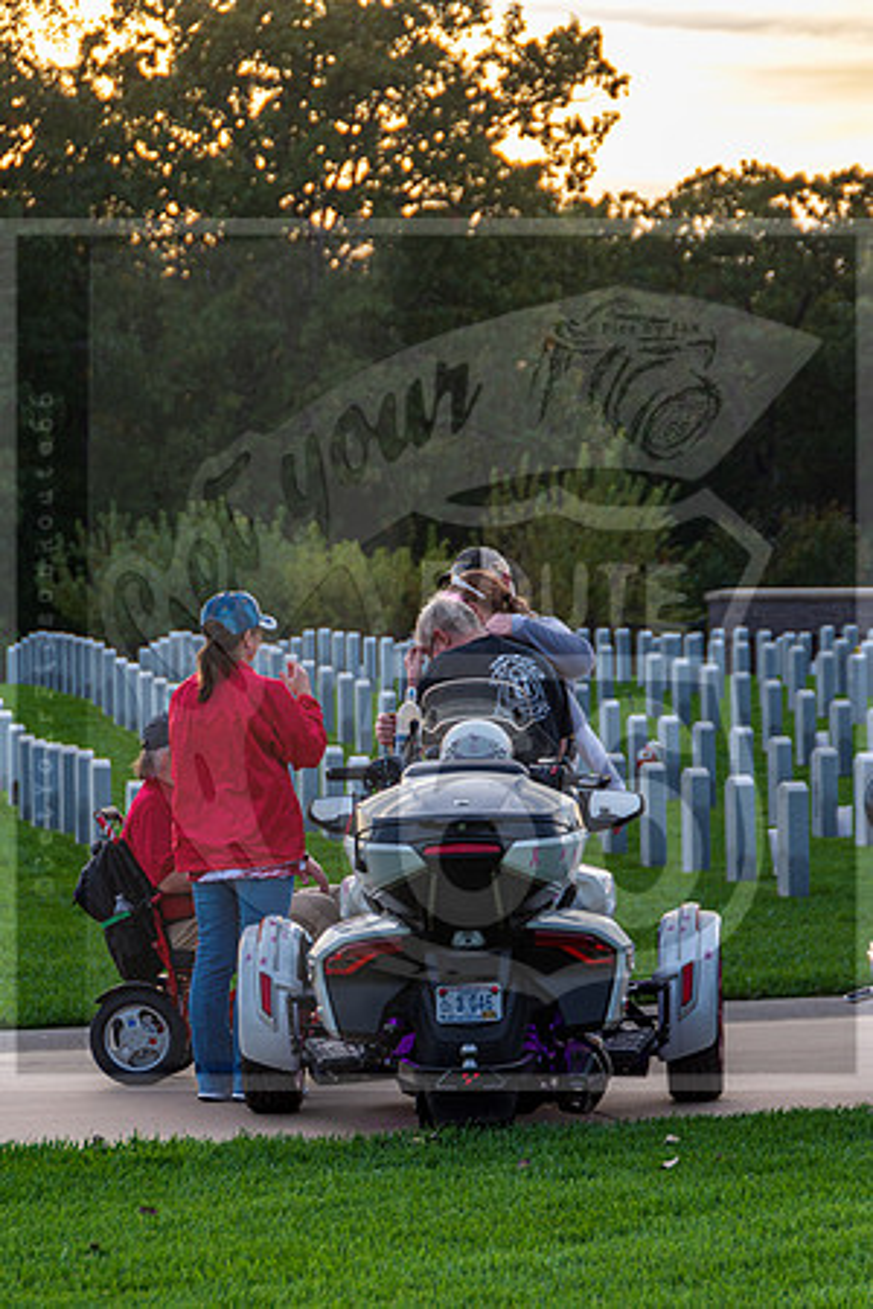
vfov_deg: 13.0
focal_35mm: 158
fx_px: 5729
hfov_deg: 8.7
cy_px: 654
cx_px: 436
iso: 320
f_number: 5.3
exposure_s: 1/80
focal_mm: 105
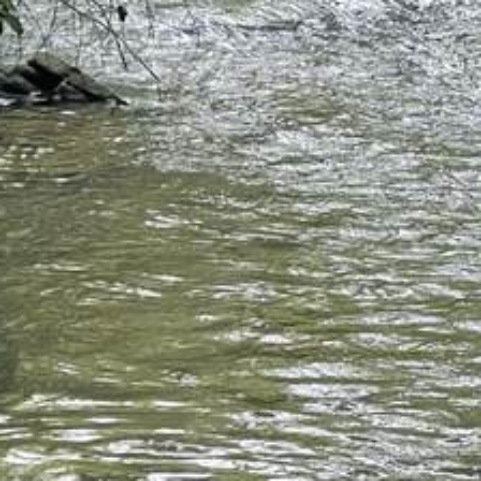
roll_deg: -1.2
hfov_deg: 7.2
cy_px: -243
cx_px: 384
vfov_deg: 7.1
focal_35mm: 242
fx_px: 3804
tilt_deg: -4.8
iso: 32
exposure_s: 1/99
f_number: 2.2
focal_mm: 7.5
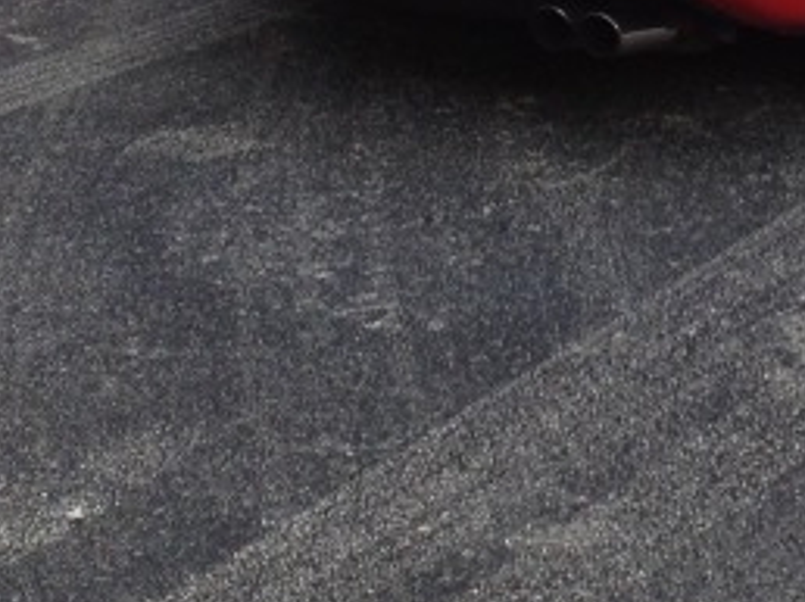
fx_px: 3229
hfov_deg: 14.2
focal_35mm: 139
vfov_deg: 10.3
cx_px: 562
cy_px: -256
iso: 50
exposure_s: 1/358
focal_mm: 4.3
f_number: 2.4
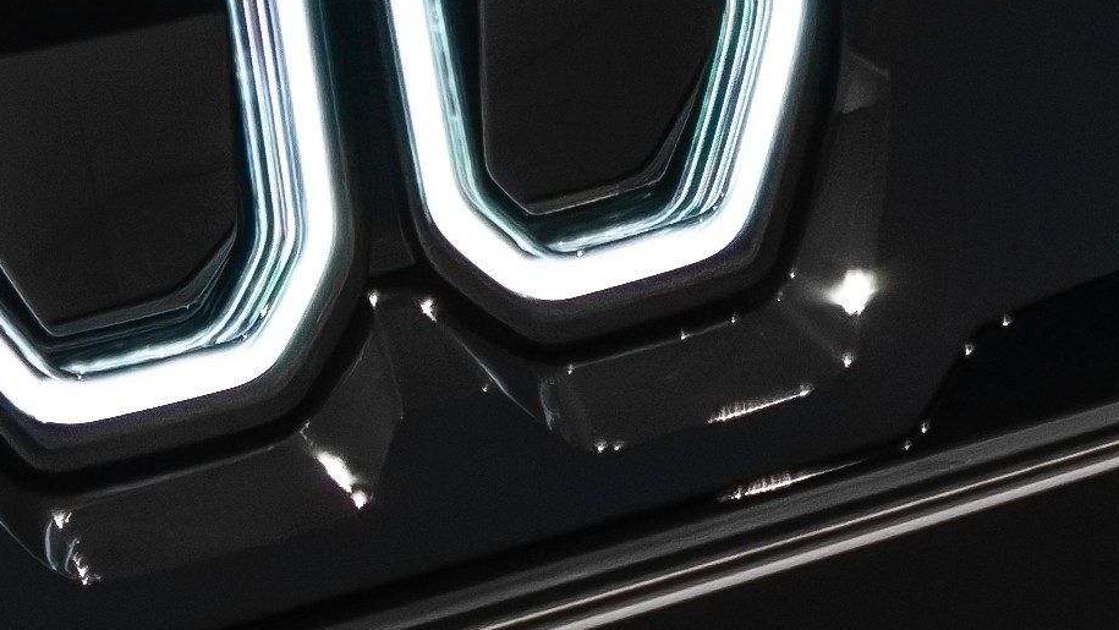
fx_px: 7257
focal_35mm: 245
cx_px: 879
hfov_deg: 8.8
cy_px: -670
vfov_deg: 4.9
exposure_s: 1/400
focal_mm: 23
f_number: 1.2
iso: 800
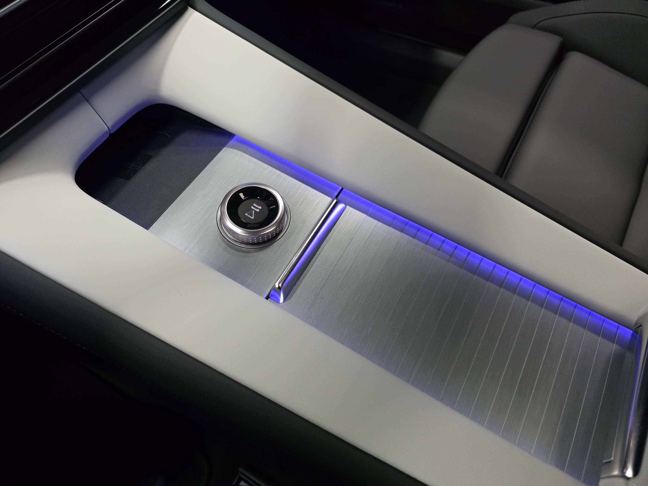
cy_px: 243
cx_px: 324
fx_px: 431
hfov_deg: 73.9
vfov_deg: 58.9
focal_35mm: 23
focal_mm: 6.3
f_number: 1.7
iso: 1000
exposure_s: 1/100
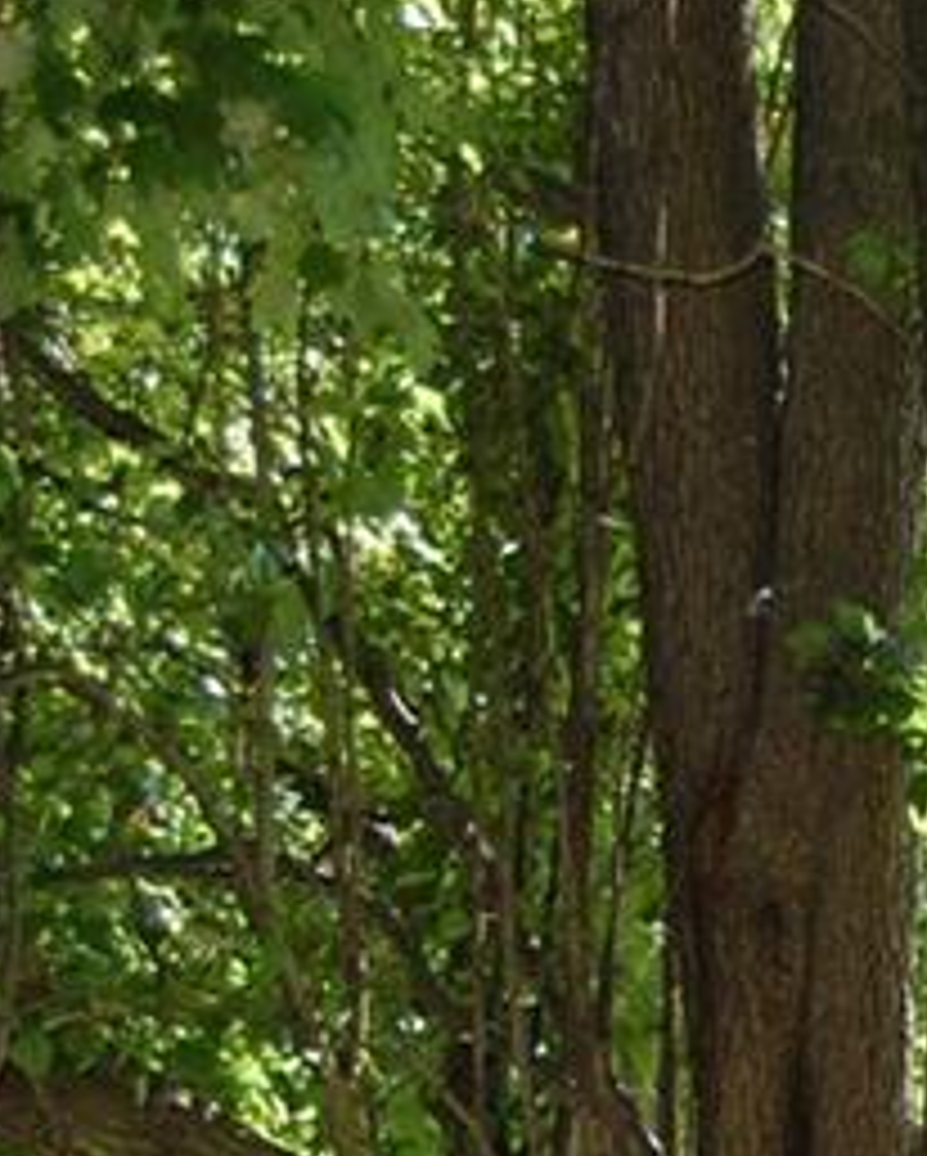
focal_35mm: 168
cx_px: 1548
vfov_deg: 11.2
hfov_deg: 8.9
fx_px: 5755
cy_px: 1502
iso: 280
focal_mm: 30
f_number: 5.6
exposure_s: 1/125
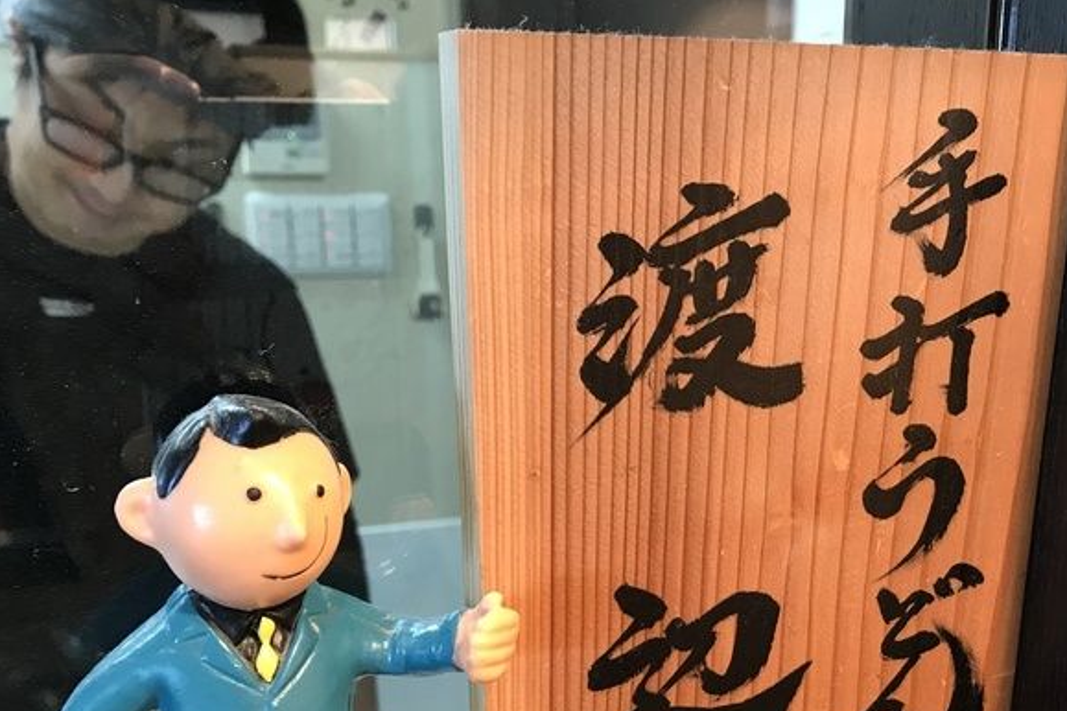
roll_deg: -0.2
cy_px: 557
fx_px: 1215
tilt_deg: -18.8
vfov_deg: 31.9
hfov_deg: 46.6
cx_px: 716
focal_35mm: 41
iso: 40
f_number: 1.8
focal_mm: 3.99
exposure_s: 1/15
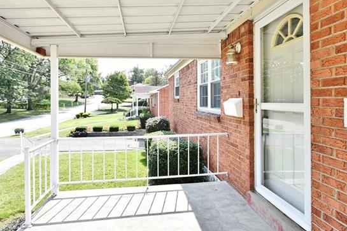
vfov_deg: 56.9
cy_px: 95
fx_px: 212
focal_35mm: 22
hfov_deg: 78.6
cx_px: 173
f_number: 9
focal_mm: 10
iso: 800
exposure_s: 1/250
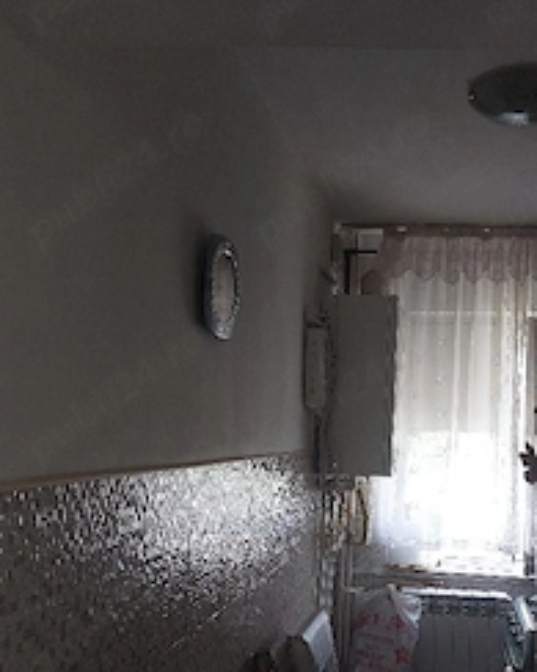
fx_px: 795
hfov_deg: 36.8
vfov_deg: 45.4
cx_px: 372
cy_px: 421
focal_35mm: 40
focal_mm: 5.23
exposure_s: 1/50
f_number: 1.8
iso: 160
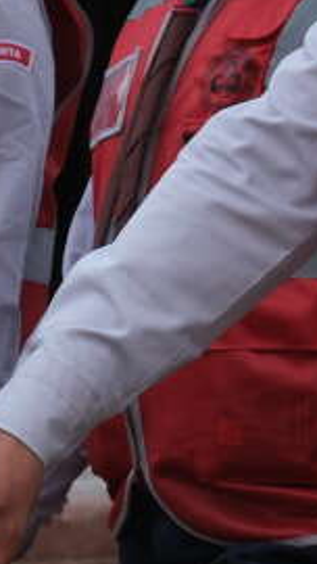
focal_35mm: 372
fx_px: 5555
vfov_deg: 5.8
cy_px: -34
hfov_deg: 3.2
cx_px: -757
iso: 160
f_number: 4
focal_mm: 50
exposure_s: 1/1000
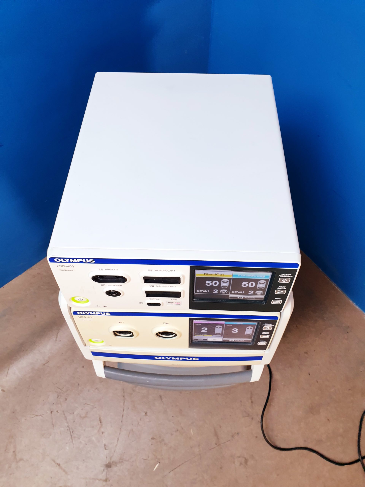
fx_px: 366
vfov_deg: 67.3
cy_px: 244
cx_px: 182
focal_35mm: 26
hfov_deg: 53.1
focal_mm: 4.3
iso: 125
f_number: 2.4
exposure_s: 1/50
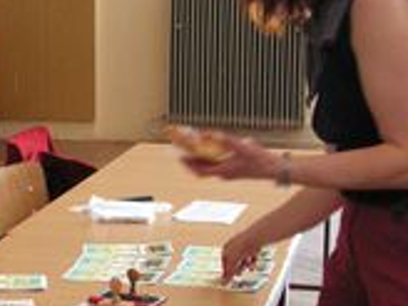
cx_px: 55
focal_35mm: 99
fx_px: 1167
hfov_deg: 19.5
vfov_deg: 14.9
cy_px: 213
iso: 160
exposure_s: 1/15
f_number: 3.2
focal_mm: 6
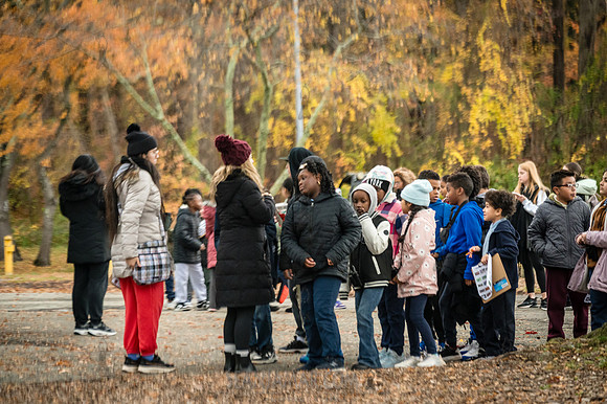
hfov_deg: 13.7
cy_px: 202
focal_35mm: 150
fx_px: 2528
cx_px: 304
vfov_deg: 9.1
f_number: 4
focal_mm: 150
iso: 4000
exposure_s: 1/320
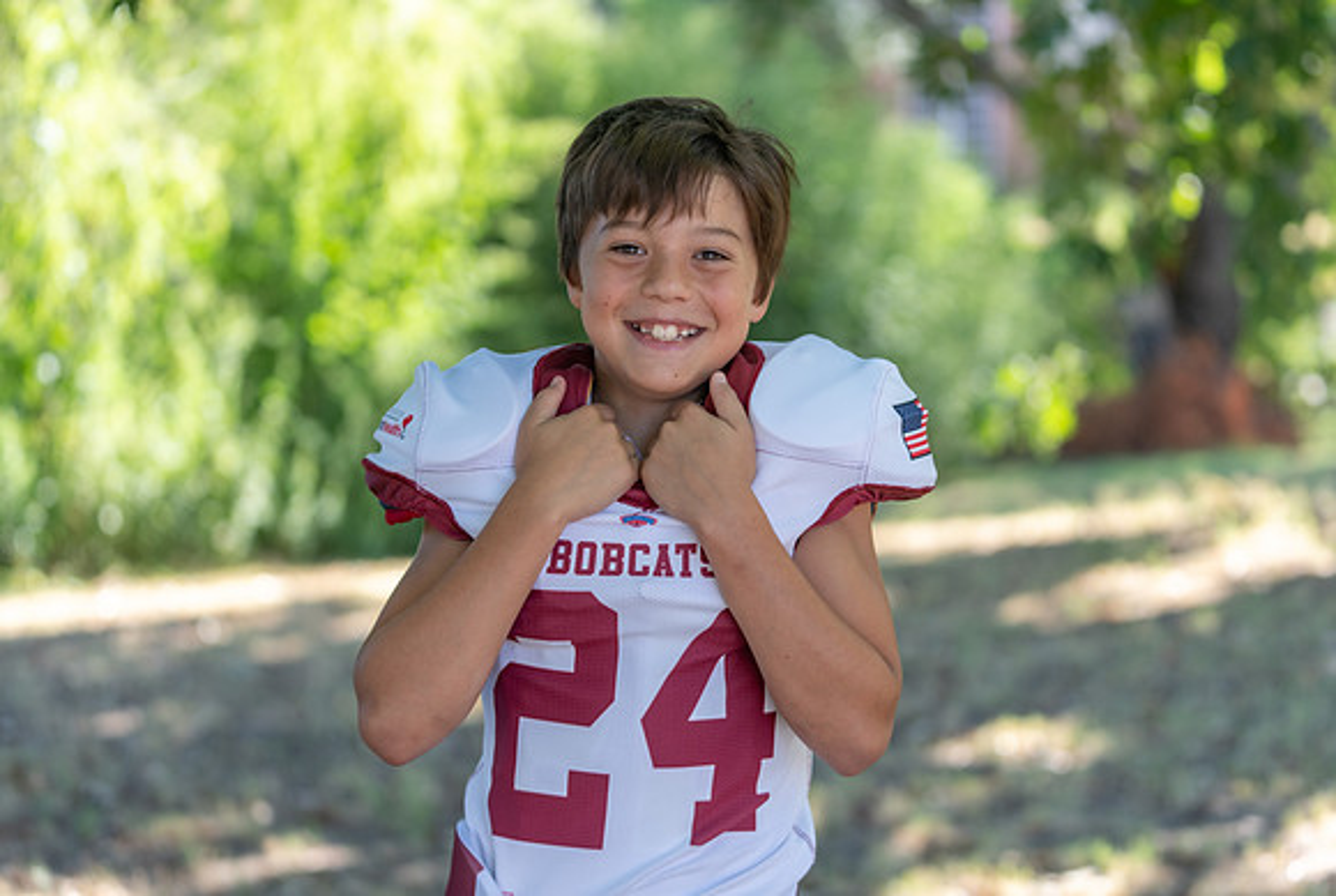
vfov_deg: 18.4
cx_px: 712
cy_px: 421
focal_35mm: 74
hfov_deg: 27.1
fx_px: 2768
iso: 160
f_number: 2.8
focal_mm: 70
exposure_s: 1/320
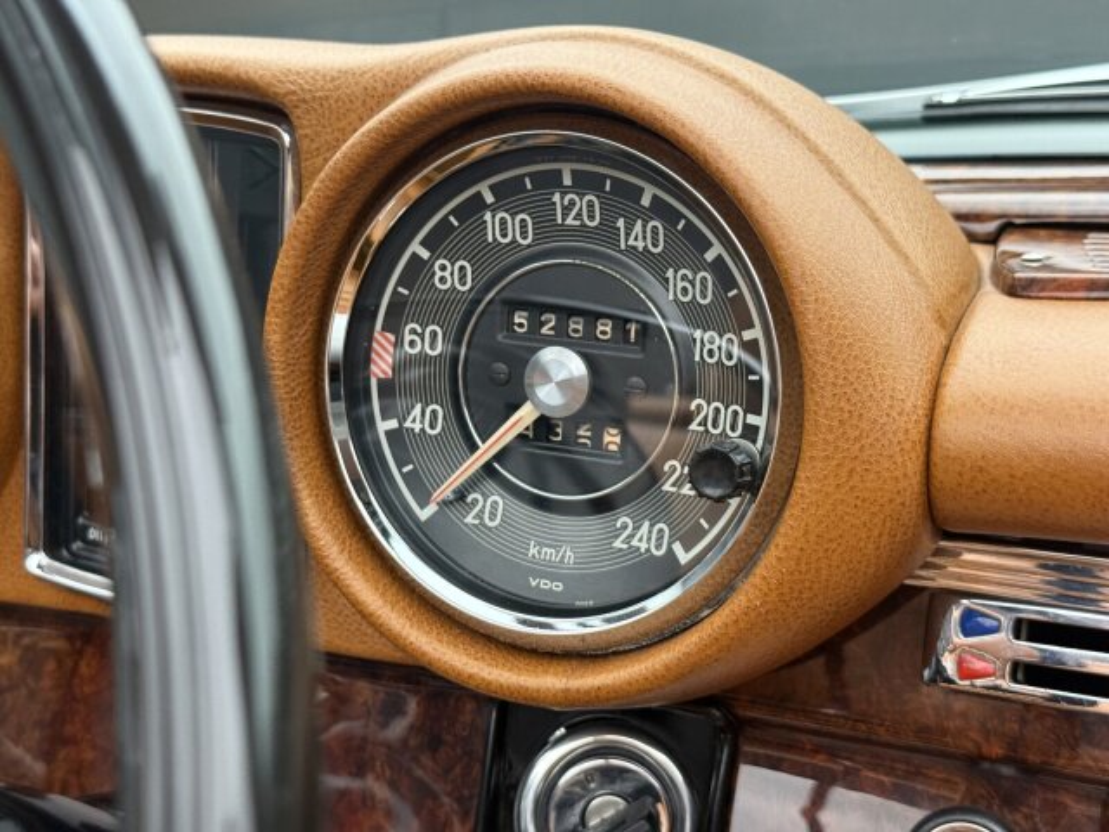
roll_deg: +0.8
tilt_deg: -12.1
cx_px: 554
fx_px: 1538
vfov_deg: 30.3
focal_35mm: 48
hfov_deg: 39.7
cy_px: 416
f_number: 1.78
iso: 200
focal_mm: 6.76
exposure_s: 1/33
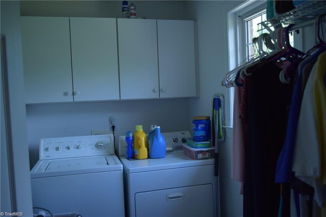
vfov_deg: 38.4
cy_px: 108
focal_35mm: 34
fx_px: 312
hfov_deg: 55.1
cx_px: 163
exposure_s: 1/60
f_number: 3.8
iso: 250
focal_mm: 23
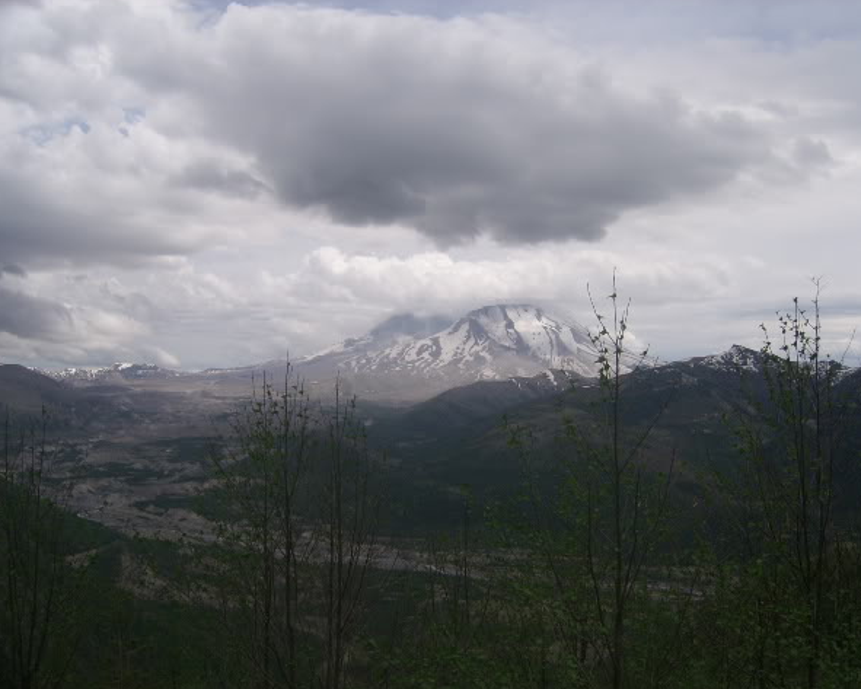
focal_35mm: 37
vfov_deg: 40.1
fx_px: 943
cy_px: 344
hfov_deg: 49.0
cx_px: 460
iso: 50
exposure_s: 1/706
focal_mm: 5.95
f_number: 5.8
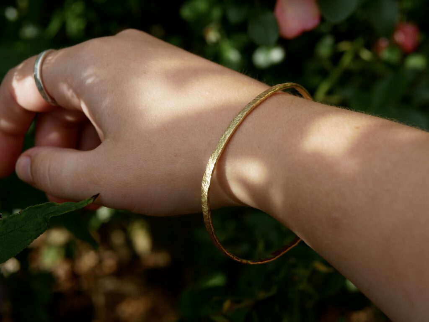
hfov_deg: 38.2
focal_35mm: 50
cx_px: 214
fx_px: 620
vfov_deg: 29.1
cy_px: 161
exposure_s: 1/800
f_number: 4
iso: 200
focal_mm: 25
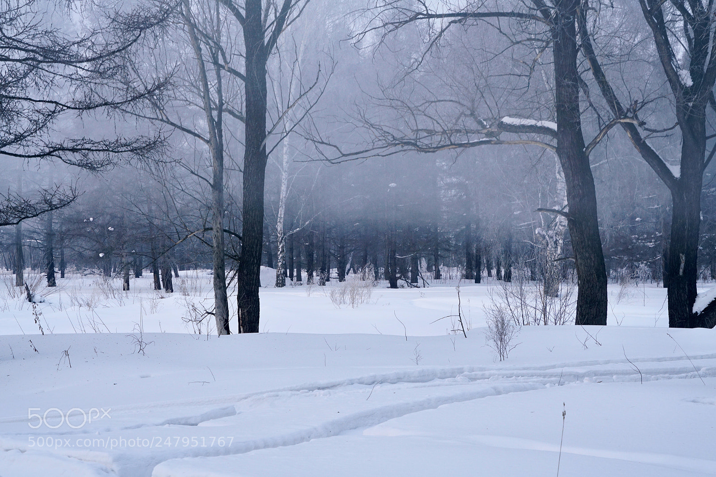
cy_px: 238
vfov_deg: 19.7
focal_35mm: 69
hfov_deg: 29.2
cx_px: 358
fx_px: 1372
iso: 1250
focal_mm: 69
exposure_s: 1/125
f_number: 10
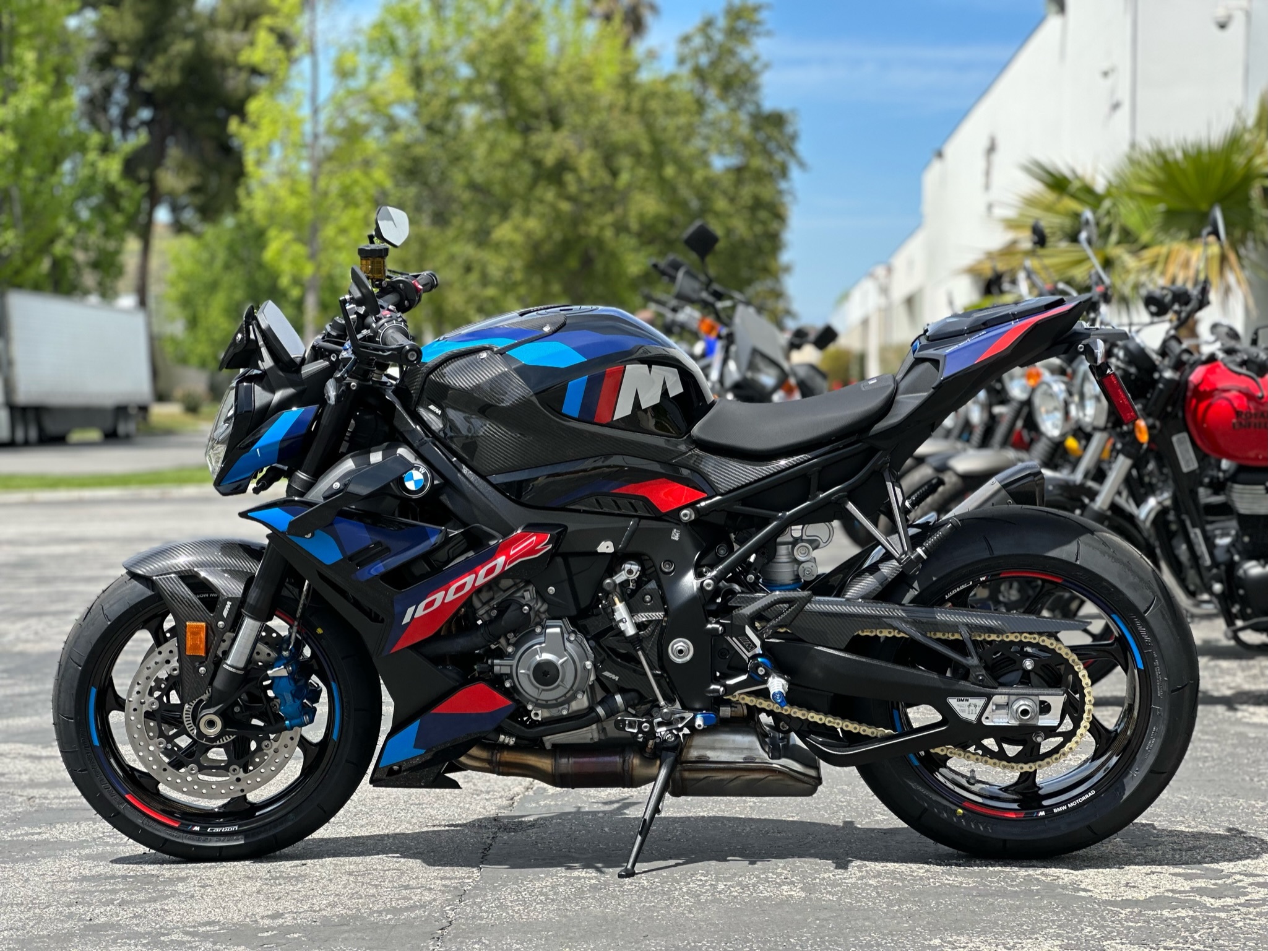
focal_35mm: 77
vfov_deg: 19.1
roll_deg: -0.8
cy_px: 476
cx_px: 634
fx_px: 2820
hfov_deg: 25.3
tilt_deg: -0.9
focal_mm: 9
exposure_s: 1/463
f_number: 2.8
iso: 32
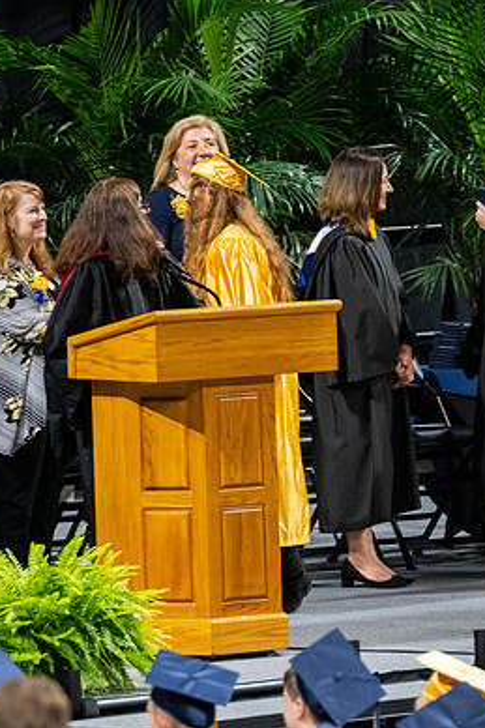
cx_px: 651
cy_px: 370
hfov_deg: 2.7
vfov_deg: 4.1
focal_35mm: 505
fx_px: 10214
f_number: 4
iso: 2000
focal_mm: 190
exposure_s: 1/200
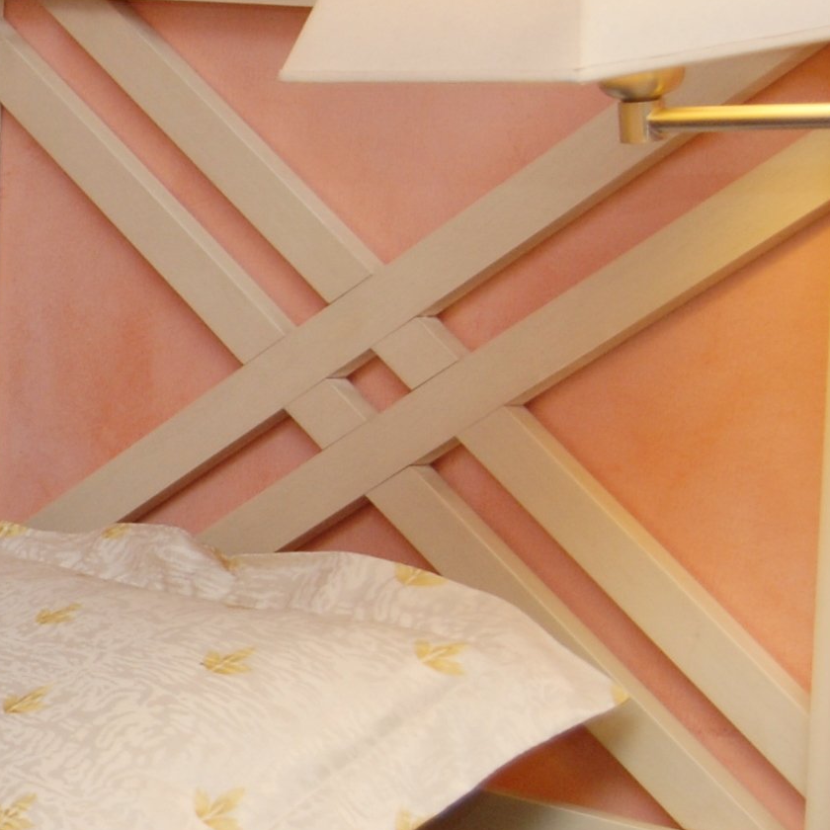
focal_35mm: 206
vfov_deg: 8.5
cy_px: 559
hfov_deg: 8.2
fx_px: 5587
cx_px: -721
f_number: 5
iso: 250
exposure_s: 1/60
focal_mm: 35
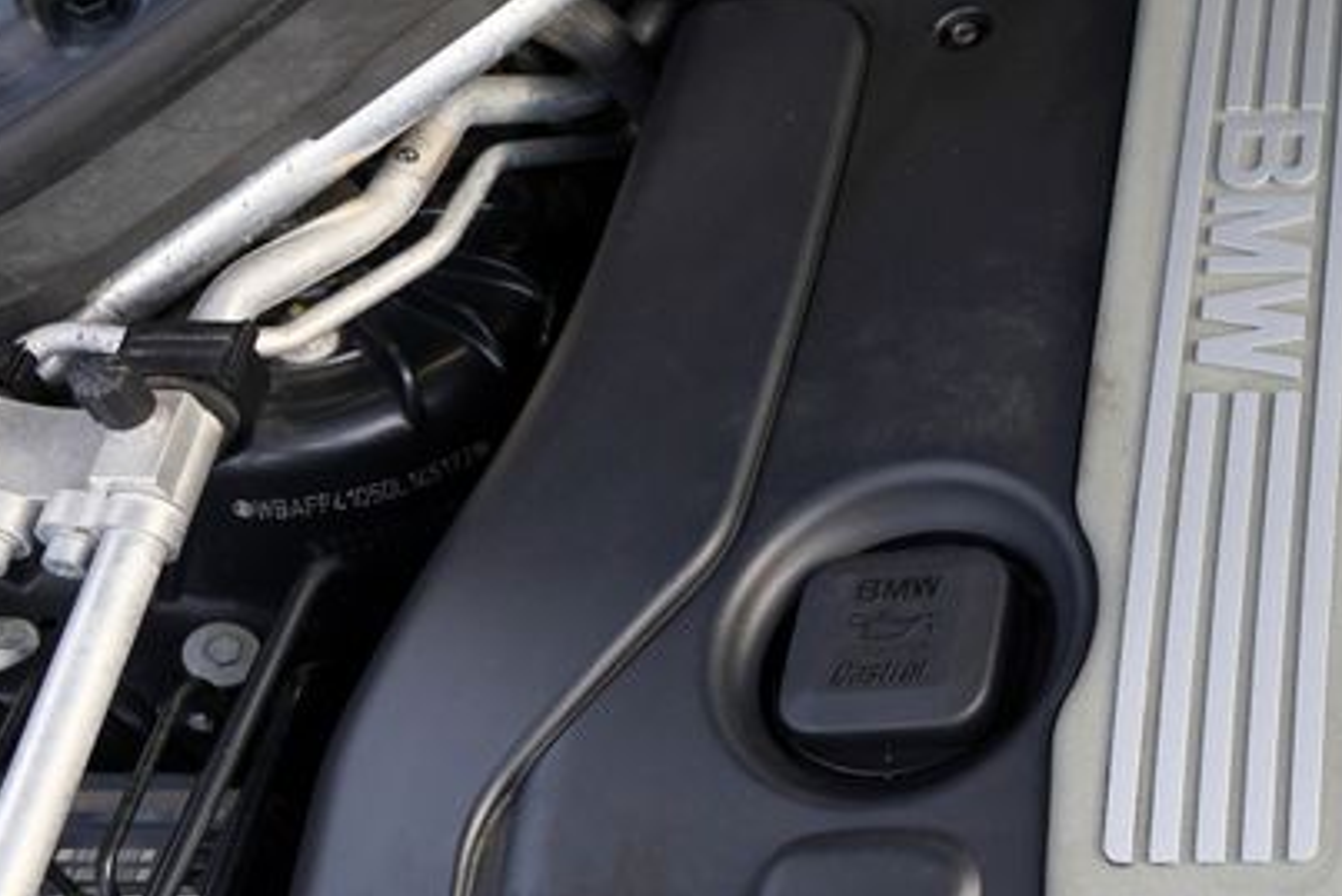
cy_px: 545
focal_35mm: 61
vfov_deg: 22.2
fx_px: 2275
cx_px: 1572
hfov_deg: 28.9
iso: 100
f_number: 5.6
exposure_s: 1/125
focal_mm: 24
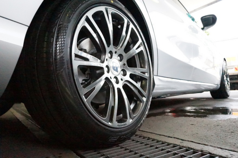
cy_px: 79
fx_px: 188
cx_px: 119
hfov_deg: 64.6
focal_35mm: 28
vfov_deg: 45.5
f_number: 4.5
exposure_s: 1/4000
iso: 16000
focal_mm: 19
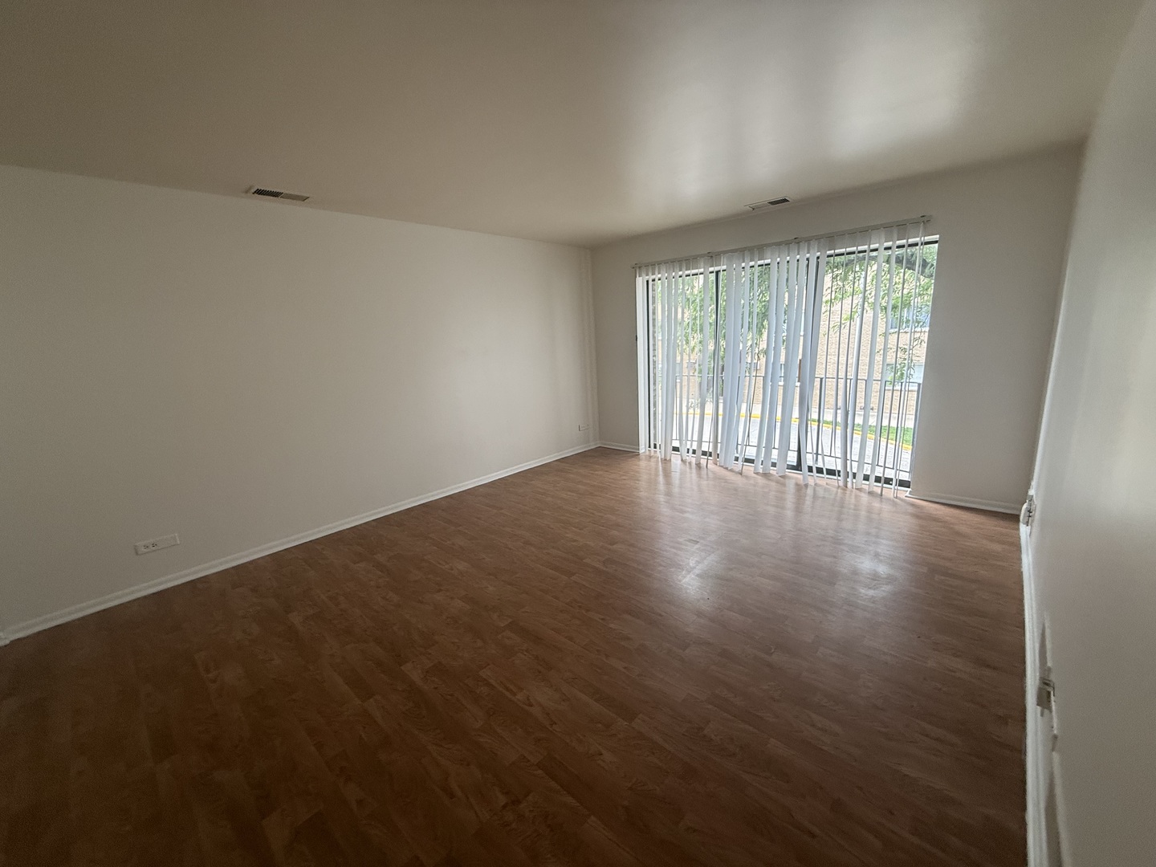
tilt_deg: -9.9
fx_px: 468
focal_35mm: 14
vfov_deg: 85.7
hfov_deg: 102.1
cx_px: 578
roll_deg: +3.9
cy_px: 434
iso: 100
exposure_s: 1/120
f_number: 2.2
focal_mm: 2.22
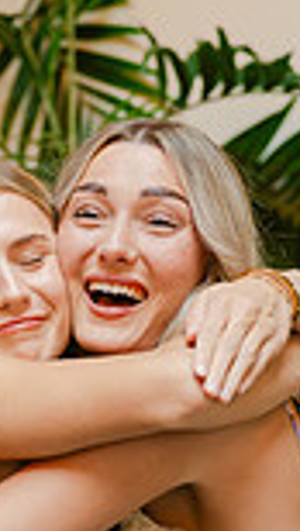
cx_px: 52
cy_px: 479
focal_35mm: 133
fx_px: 1875
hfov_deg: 9.1
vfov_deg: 15.9
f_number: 2.8
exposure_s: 1/250
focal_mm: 43.4
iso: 1000
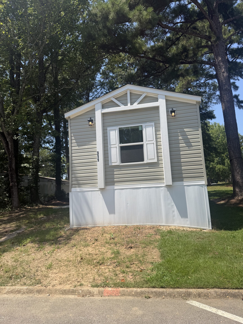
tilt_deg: +9.6
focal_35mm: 24
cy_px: 162
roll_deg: +2.3
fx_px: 225
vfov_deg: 71.6
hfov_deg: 56.8
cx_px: 122
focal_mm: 6.76
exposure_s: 1/3953
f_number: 1.78
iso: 80
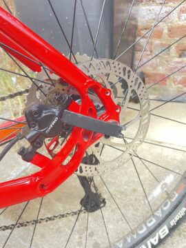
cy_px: 124
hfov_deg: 53.1
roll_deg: -1.1
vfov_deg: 67.3
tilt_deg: -30.6
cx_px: 93
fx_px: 186
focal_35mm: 26
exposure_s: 1/91
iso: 125
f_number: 1.6
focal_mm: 4.2
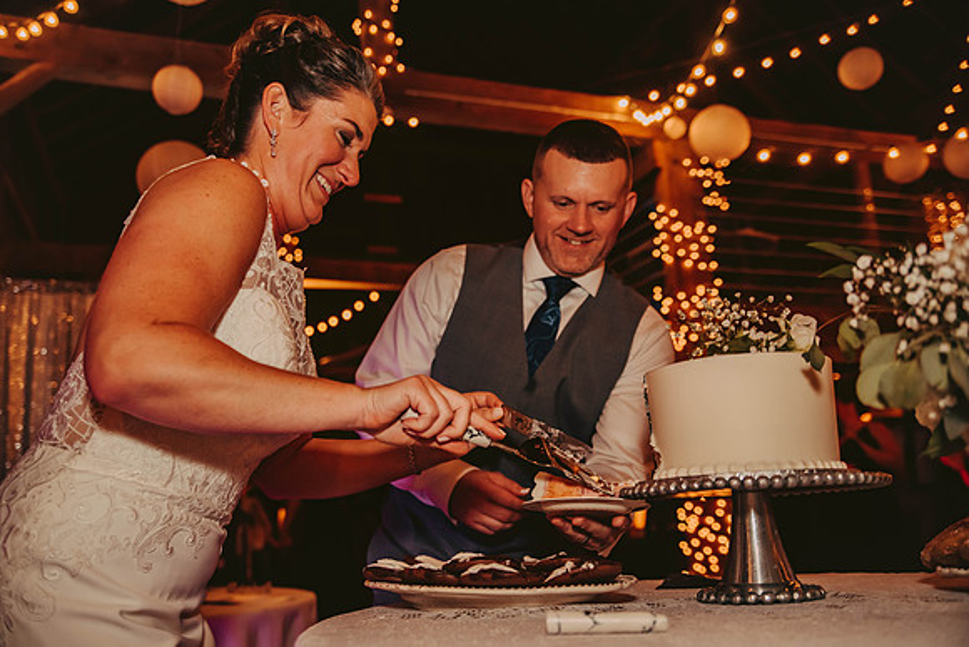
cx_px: 484
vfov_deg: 38.9
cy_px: 324
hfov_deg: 55.8
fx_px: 915
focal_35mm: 34
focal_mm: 34
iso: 1600
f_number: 2.8
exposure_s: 1/125
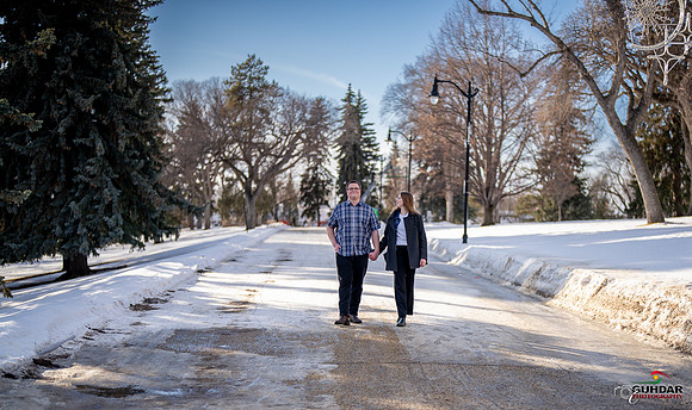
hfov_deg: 34.8
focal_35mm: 59
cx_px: 397
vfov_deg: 21.0
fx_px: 1102
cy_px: 264
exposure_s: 1/6400
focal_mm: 50
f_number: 1.2
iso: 200
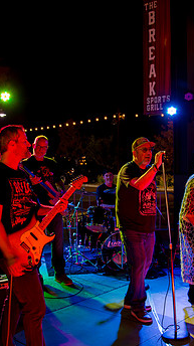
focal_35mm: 43
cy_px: 186
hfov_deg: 27.3
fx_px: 394
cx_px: 145
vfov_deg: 47.3
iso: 3200
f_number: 5
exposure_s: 1/50
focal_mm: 24
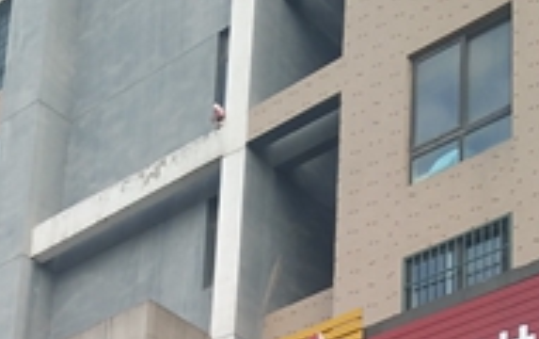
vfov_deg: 12.4
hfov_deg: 21.4
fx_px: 1412
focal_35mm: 96
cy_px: 634
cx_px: 135
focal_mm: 3.88
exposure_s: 1/490
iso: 50
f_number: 2
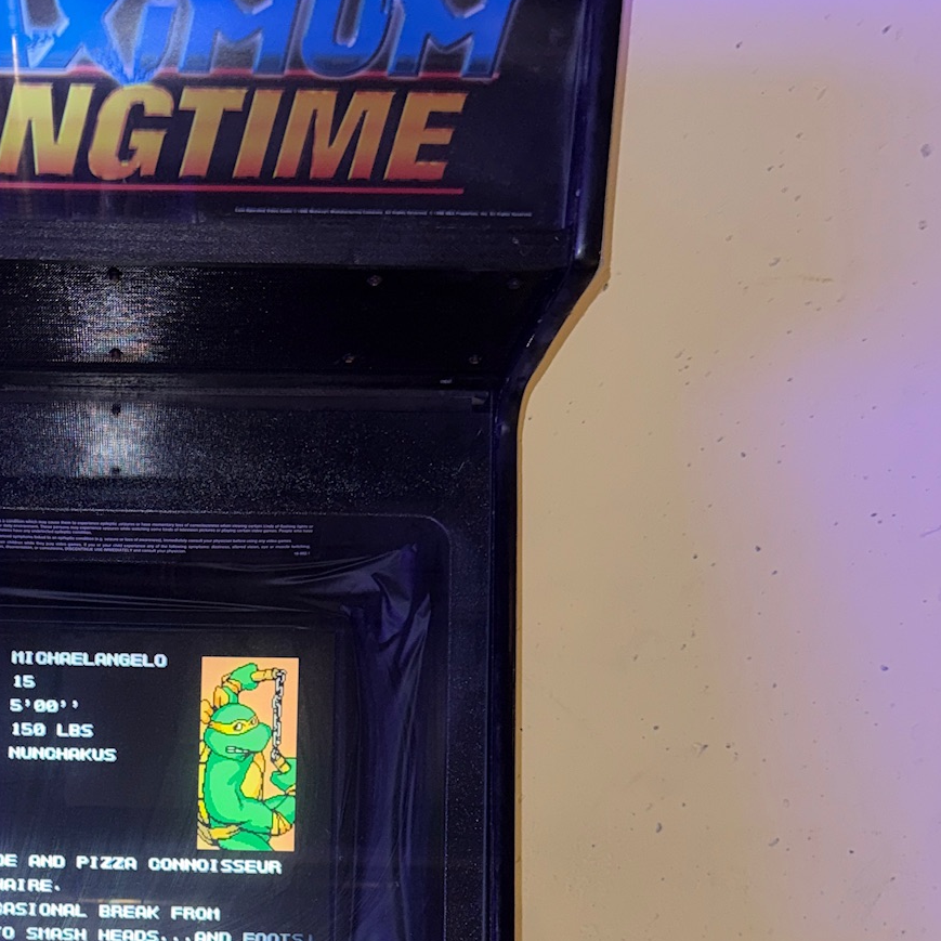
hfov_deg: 32.6
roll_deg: -0.7
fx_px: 1538
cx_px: 119
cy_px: 999
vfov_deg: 30.8
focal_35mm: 50
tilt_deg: -26.8
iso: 80
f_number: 1.78
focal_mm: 6.76
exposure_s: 1/5
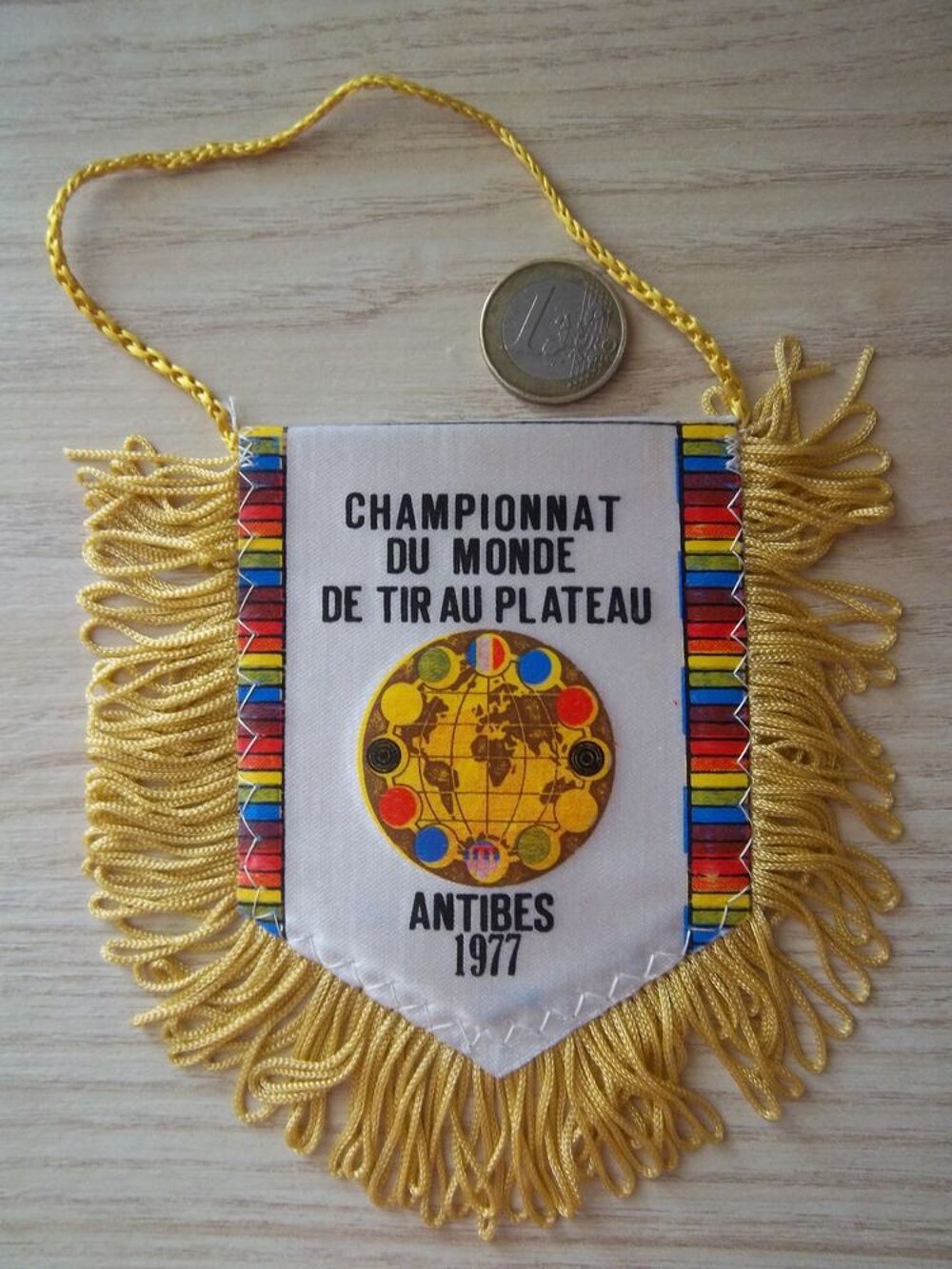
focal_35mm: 28
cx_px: 476
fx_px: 1027
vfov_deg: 63.4
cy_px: 634
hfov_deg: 49.8
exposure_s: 1/25
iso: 160
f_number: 3.5
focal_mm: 5.05
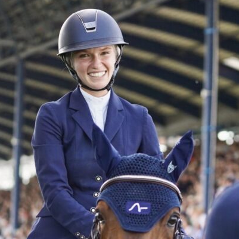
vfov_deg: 6.7
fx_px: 2047
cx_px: 155
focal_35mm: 262
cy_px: 183
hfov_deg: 6.7
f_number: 4
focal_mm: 103
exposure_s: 1/2000
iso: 1250
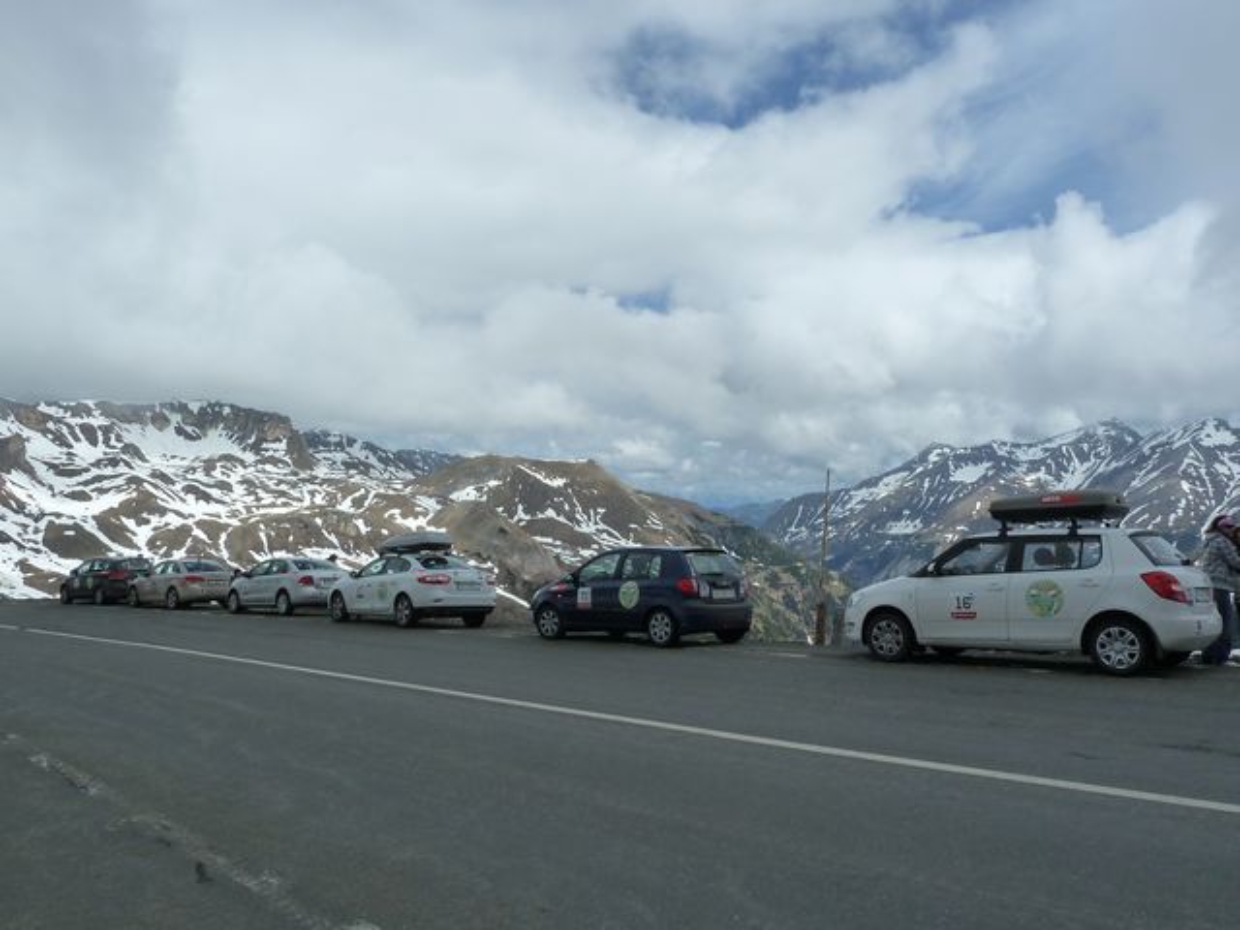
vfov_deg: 54.9
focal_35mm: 25
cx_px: 620
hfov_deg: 69.4
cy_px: 465
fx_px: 896
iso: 125
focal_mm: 4.1
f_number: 5.6
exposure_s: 1/640
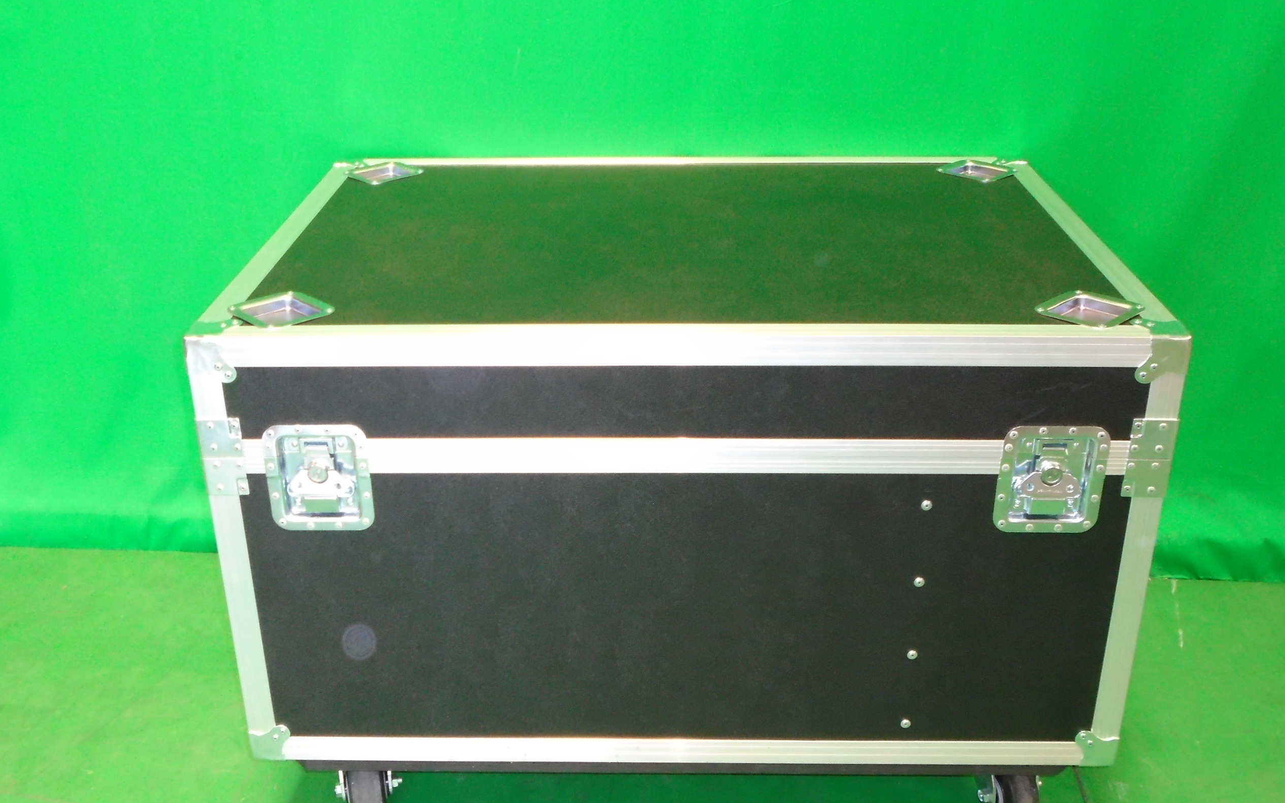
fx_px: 1366
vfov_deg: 32.7
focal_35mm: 39
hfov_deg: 50.4
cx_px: 641
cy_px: 454
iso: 400
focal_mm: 6.4
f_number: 3.8
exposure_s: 1/40
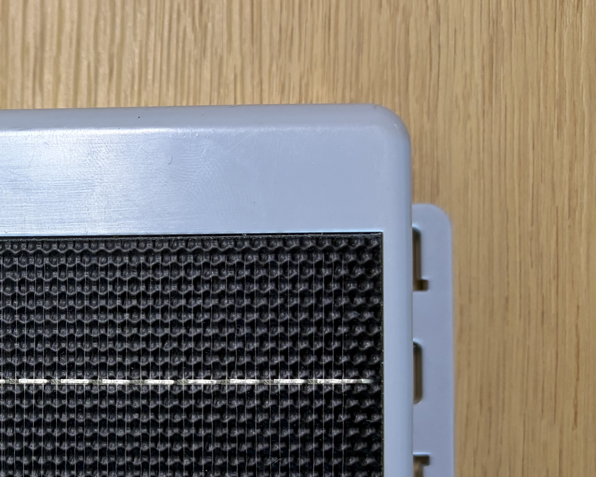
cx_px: 13
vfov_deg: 25.2
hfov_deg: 29.6
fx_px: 1058
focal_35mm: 60
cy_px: 340
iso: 200
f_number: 1.6
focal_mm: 5.96
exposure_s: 1/60
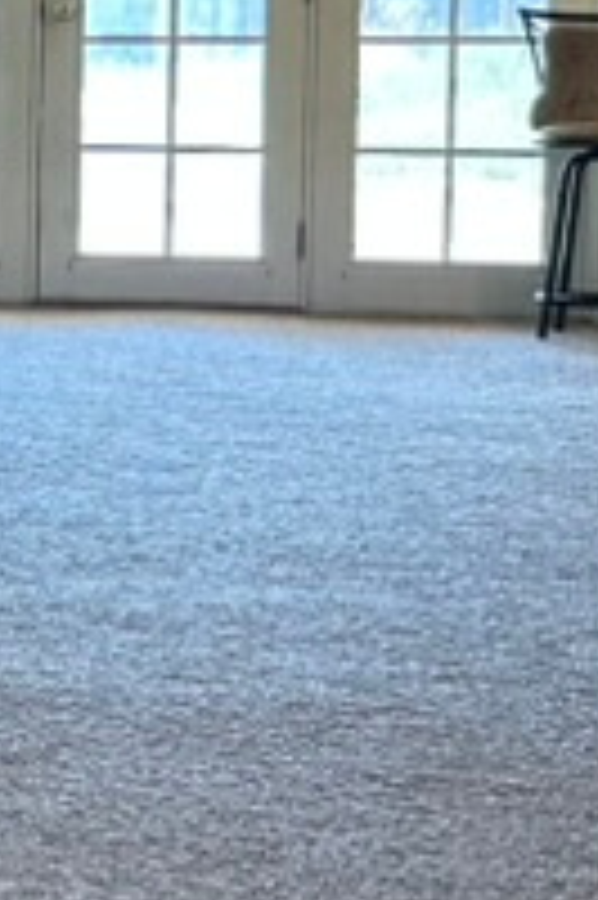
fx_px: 3195
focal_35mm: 128
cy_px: 171
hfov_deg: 9.5
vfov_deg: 15.9
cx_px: -845
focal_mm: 6.86
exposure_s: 1/120
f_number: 1.78
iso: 200
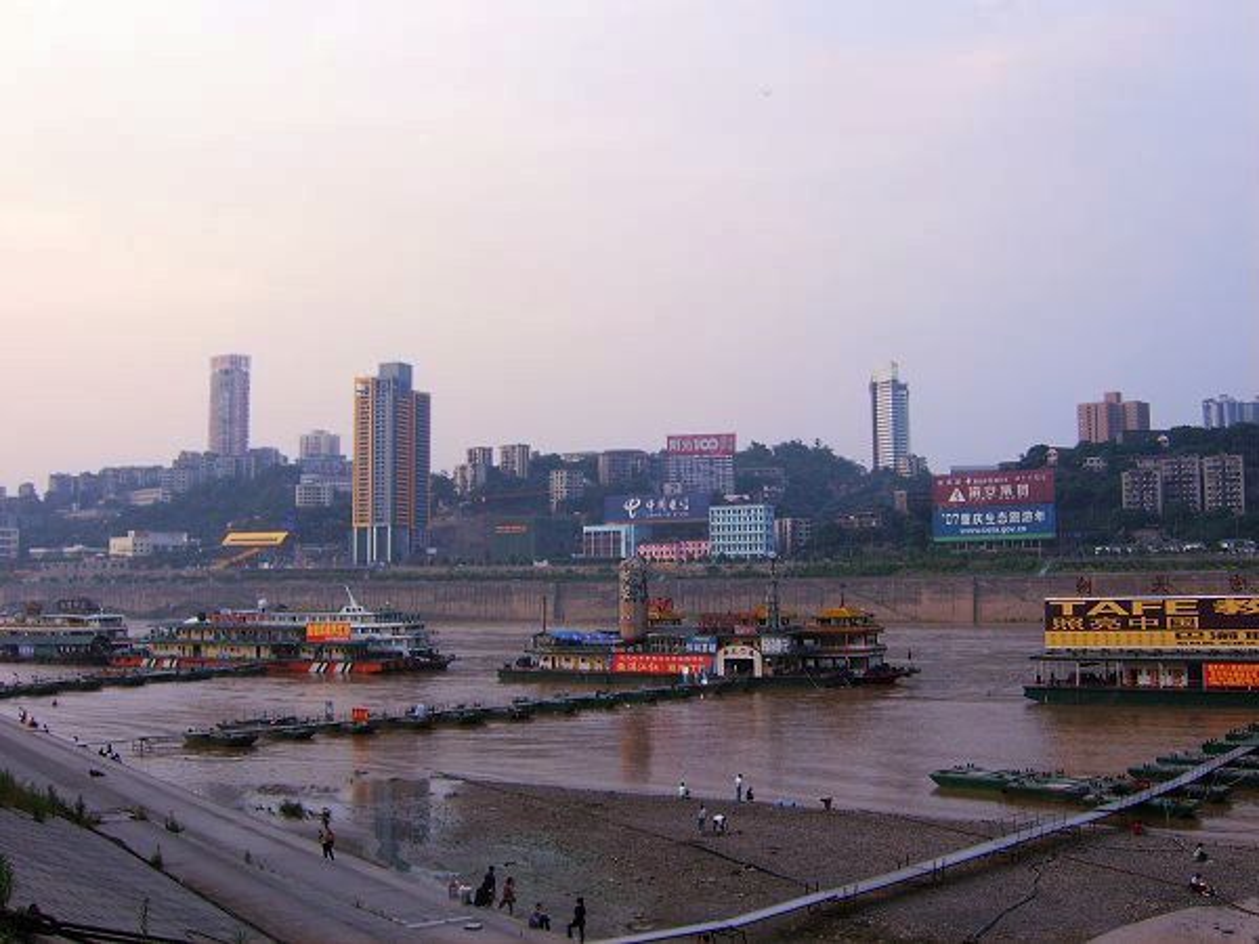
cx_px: 630
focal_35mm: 31
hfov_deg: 58.4
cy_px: 472
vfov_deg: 45.4
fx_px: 1127
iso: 50
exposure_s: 1/92
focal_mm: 8.13
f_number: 5.6
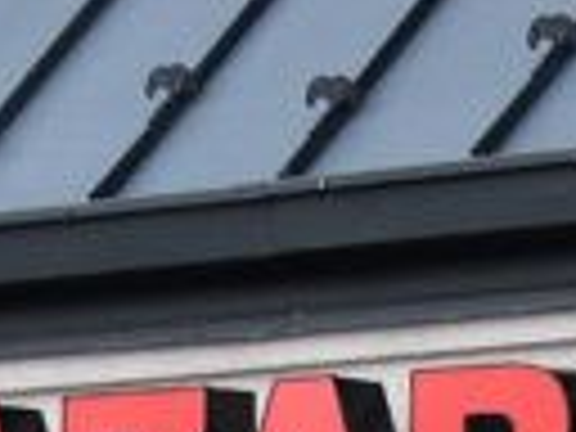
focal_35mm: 530
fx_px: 8819
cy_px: 1490
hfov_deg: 3.7
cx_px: 243
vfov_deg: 2.7
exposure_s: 1/125
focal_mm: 46
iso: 400
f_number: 9
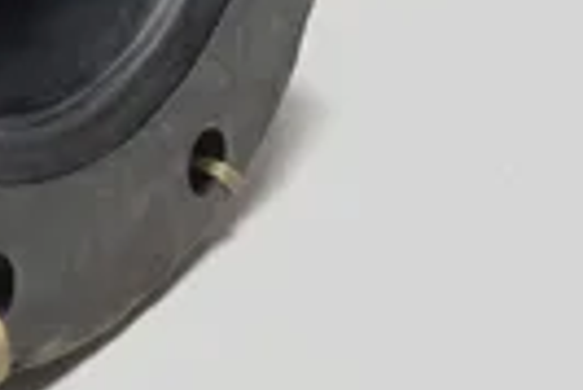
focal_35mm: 97
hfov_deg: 20.2
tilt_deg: -17.3
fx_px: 1573
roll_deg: -3.7
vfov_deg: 13.1
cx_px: -26
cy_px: -245
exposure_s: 1/60
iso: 32
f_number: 2.4
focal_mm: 3.3
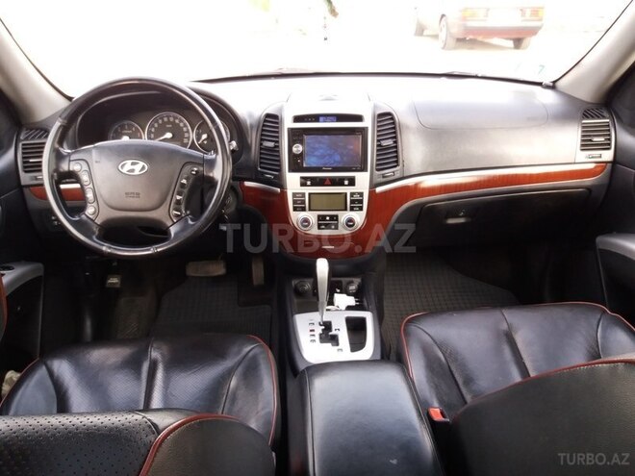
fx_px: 514
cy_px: 238
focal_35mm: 28
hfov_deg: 63.4
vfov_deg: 49.7
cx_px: 318
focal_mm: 3.7
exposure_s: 1/100
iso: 125
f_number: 1.9
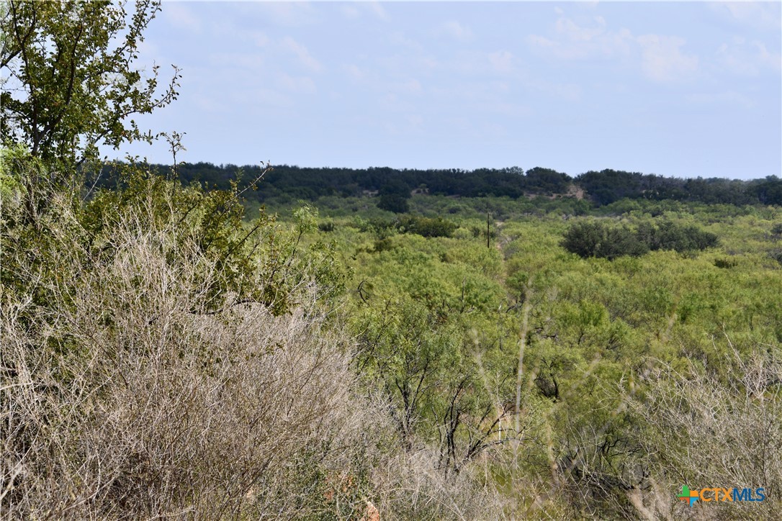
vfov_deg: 11.4
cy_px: 260
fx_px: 2606
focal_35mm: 120
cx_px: 391
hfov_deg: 17.1
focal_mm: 80
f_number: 9
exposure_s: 1/320
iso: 100
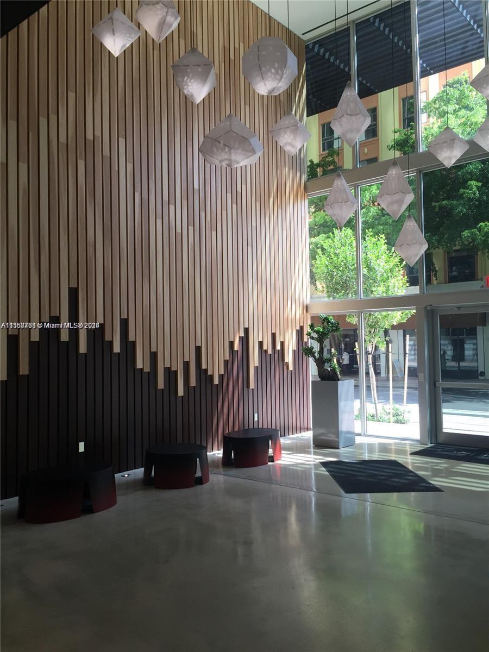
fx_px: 546
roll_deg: +1.9
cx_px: 244
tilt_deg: +7.6
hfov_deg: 48.2
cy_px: 326
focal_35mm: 29
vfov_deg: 61.7
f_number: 2.2
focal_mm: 4.15
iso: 50
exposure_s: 1/120
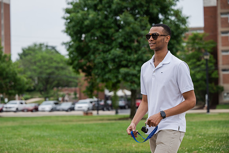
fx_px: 541
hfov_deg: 23.9
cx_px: 114
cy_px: 76
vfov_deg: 16.1
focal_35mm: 85
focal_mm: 85
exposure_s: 1/800
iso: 125
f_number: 3.5
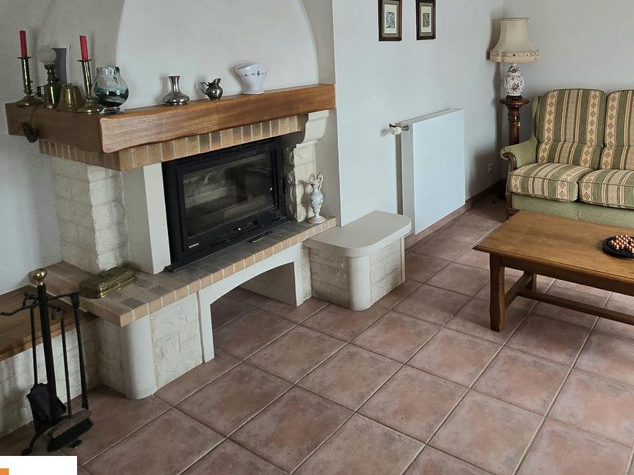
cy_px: 103
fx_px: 476
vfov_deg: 50.2
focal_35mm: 26
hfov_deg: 64.2
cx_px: 458
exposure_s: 1/50.3
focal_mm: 2.2
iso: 160
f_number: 2.2
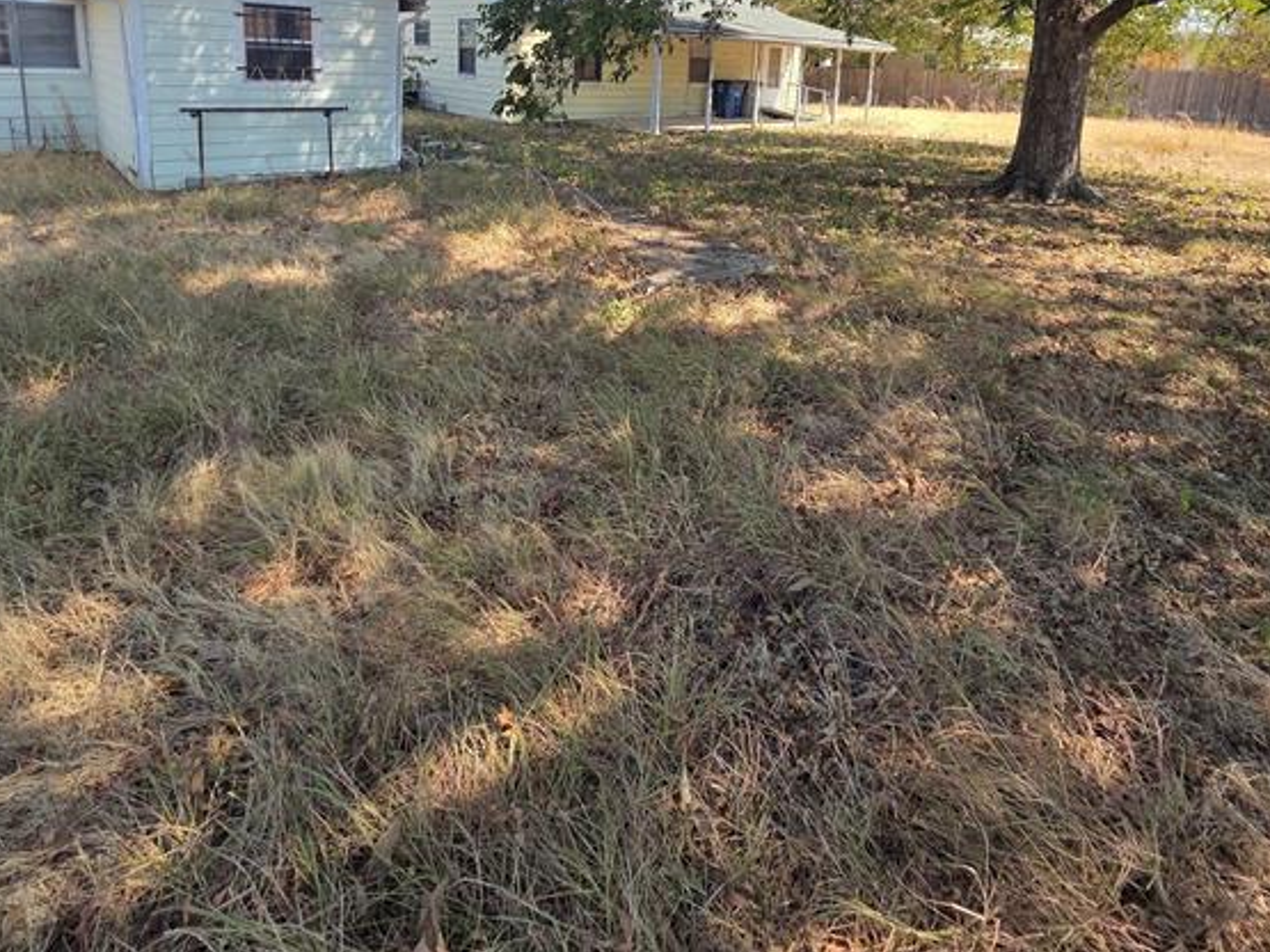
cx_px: 632
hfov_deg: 87.8
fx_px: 660
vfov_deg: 65.0
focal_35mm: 18
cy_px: 188
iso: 50
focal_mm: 2.2
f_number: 2.2
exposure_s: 1/883
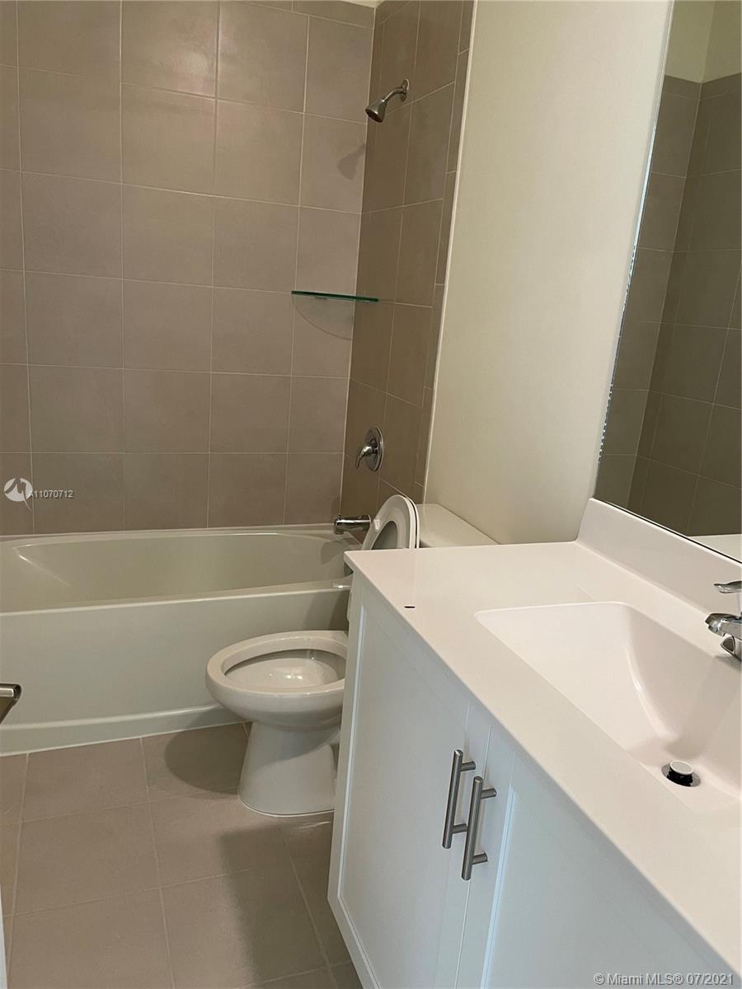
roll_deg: -4.4
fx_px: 743
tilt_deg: -14.5
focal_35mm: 26
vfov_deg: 67.3
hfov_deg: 53.1
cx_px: 371
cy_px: 494
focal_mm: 4.2
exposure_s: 1/60
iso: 80
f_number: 1.6
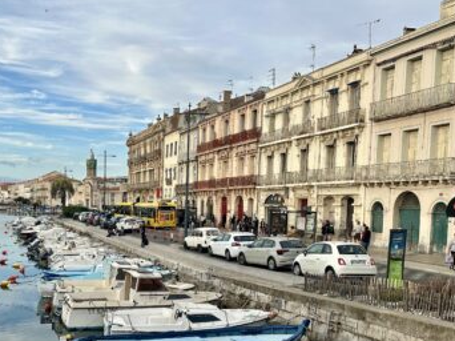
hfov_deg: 44.0
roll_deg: -1.0
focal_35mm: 41
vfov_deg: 34.5
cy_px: 246
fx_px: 539
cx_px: 104
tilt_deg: -4.7
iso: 80
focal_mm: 6.86
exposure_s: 1/2353
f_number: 1.78
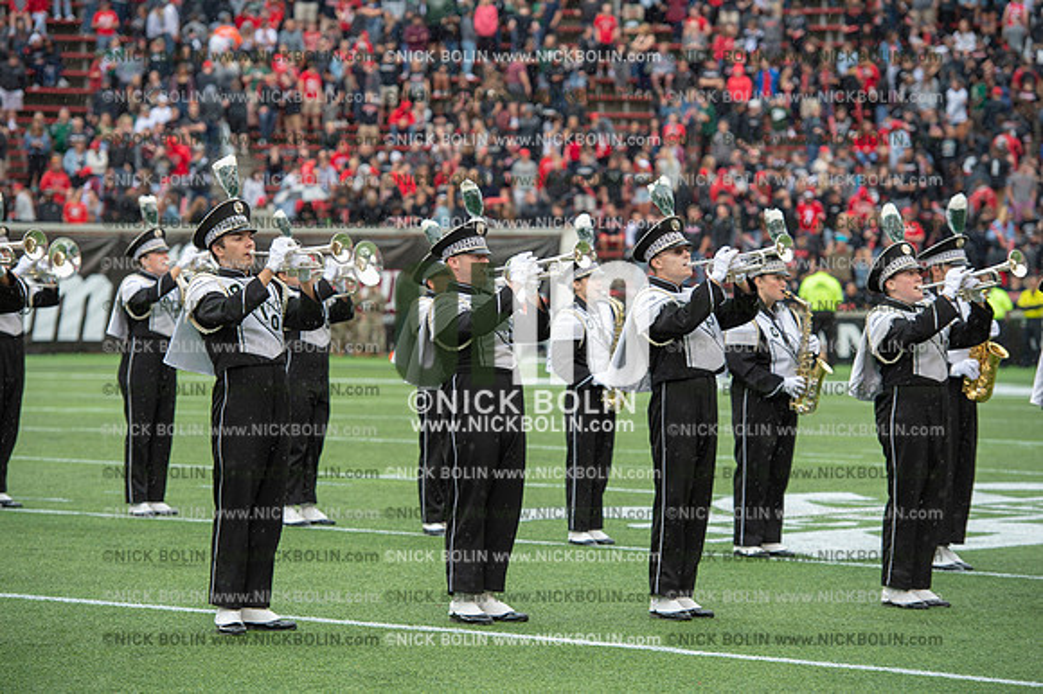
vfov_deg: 10.1
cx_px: 522
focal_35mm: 135
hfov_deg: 15.2
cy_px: 347
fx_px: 3909
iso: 400
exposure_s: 1/500
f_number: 4
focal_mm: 135
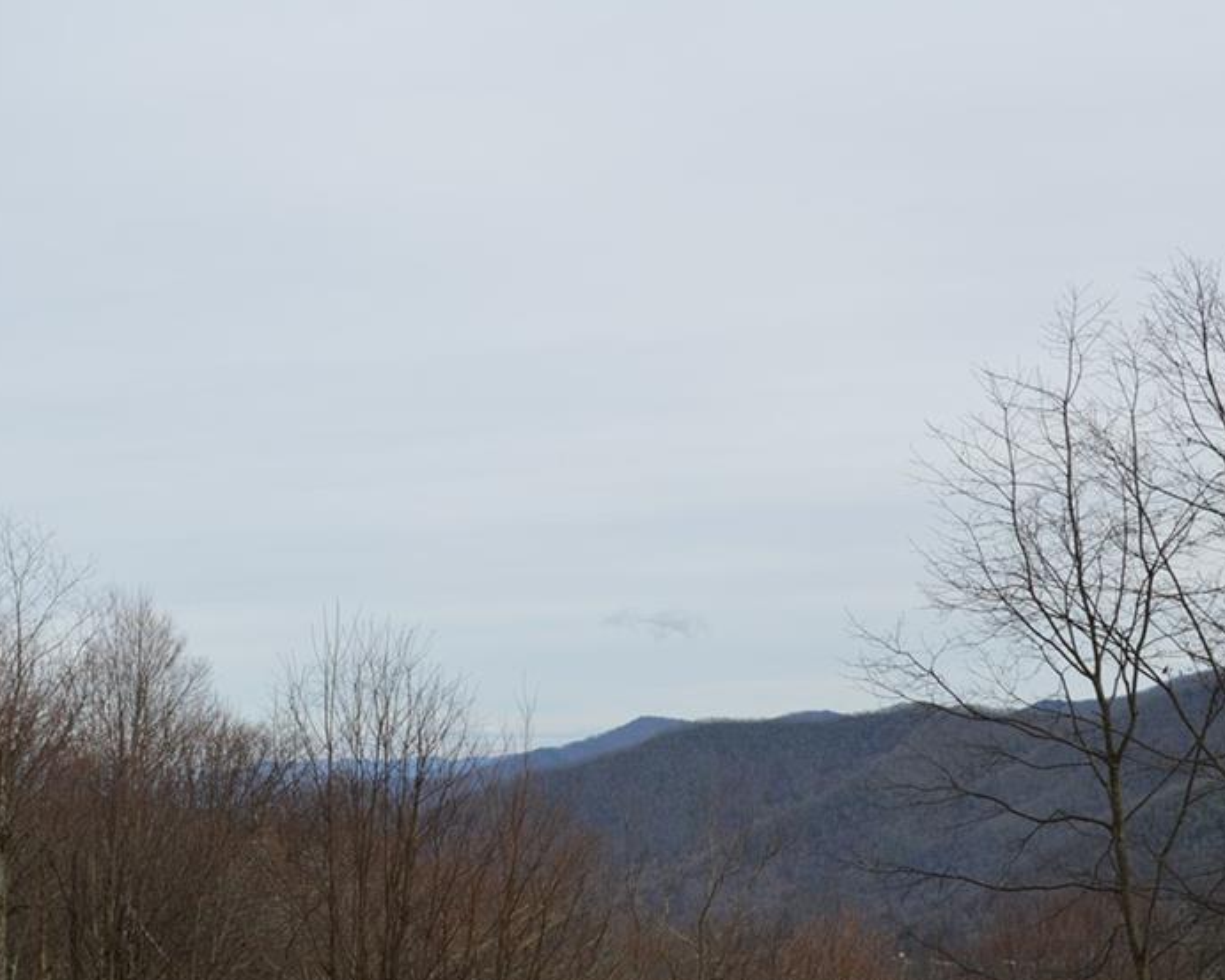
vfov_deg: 30.2
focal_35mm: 50
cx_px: 640
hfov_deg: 37.3
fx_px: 1813
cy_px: 588
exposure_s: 1/250
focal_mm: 24
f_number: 8
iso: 100
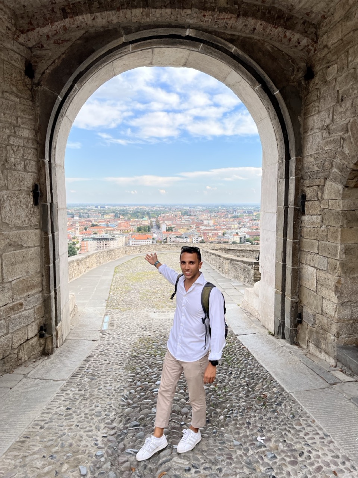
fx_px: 359
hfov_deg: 53.1
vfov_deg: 67.3
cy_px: 239
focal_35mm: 26
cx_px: 179
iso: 50
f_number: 1.5
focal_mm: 5.7
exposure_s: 1/1698
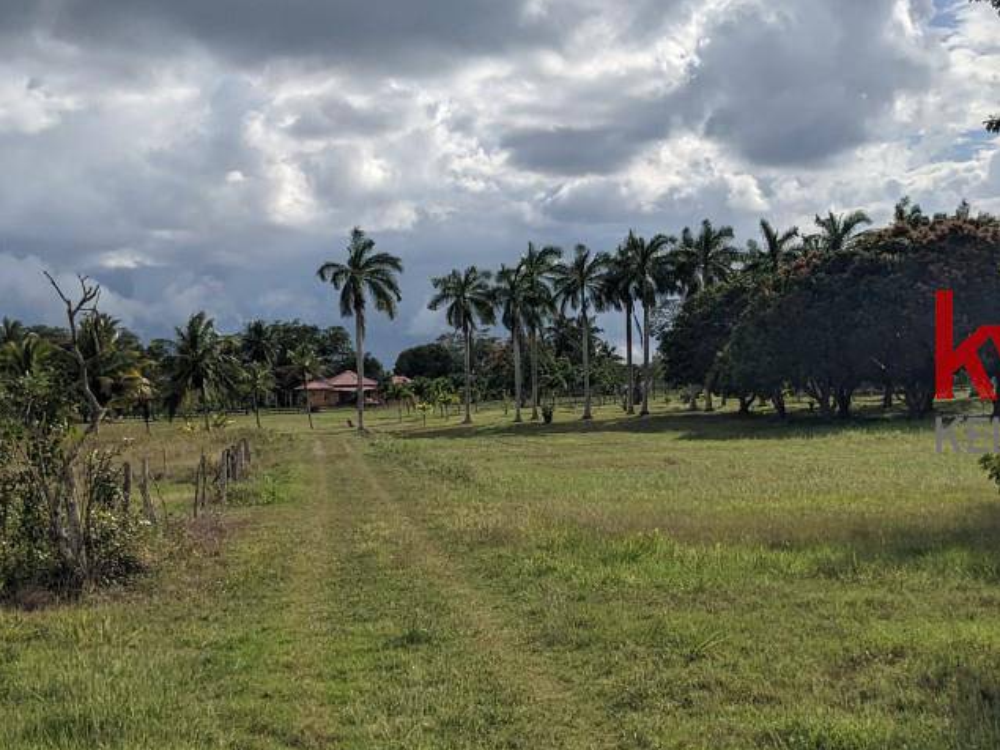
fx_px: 1473
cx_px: 540
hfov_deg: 37.5
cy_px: 329
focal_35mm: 51
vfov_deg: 28.5
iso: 93
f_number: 1.73
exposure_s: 1/23256
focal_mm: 4.38
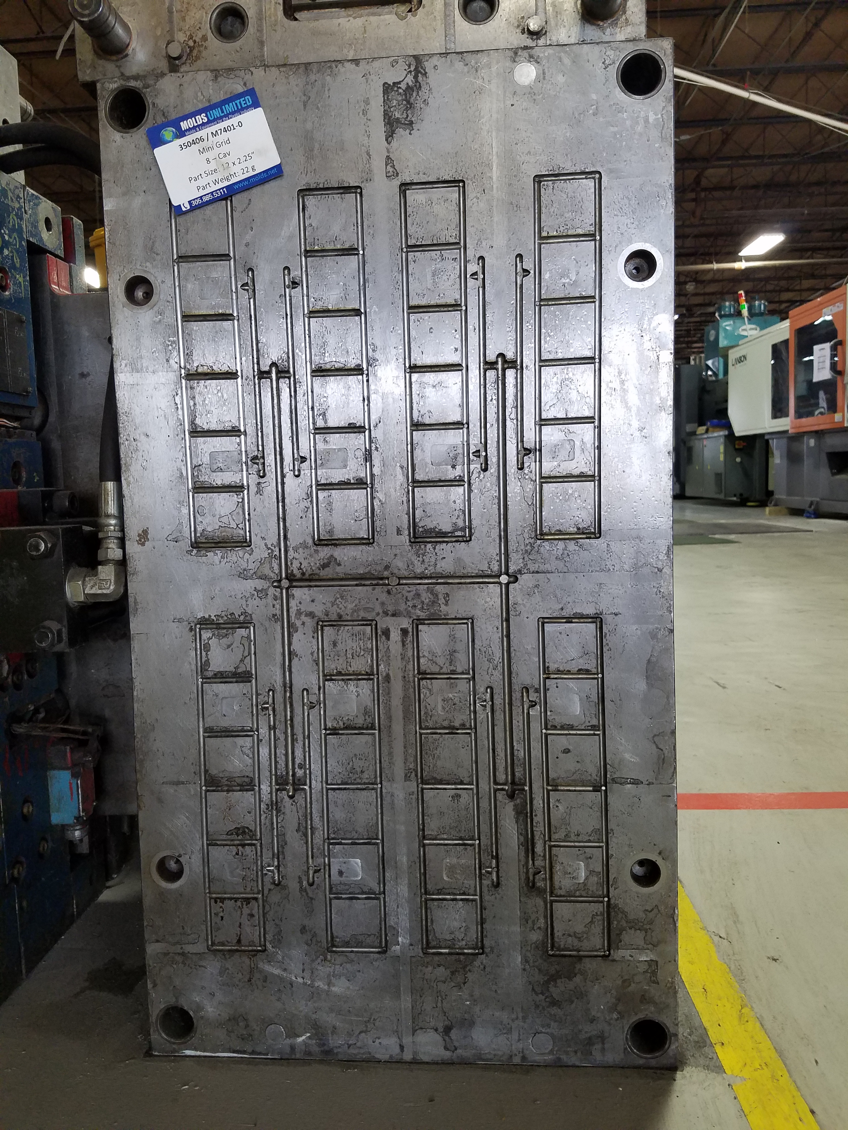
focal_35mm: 26
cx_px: 424
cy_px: 565
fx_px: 849
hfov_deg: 53.1
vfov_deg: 67.3
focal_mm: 4.2
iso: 125
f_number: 1.7
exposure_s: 1/60
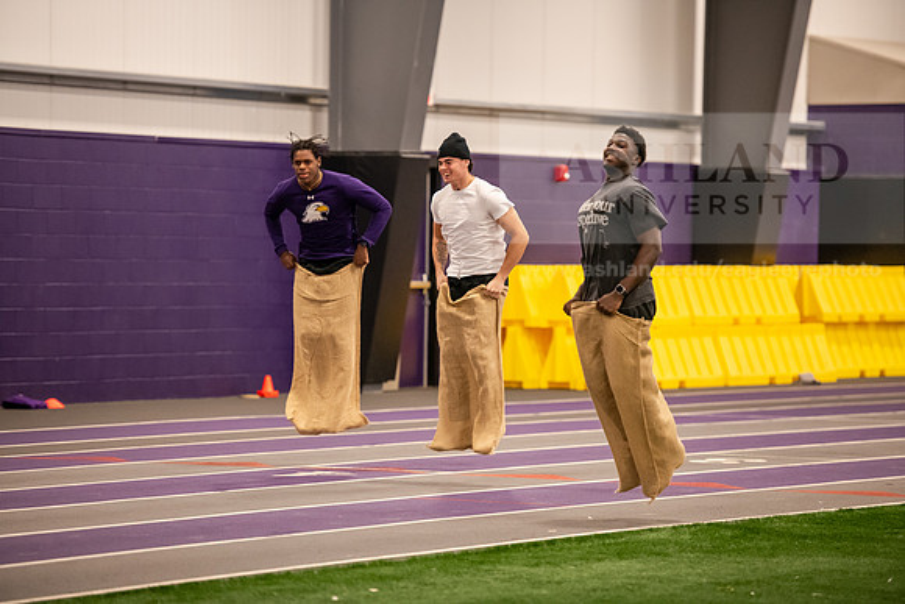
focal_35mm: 175
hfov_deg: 11.7
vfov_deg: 7.9
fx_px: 4400
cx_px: 452
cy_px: 302
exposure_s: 1/200
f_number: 3.2
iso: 2500
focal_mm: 175
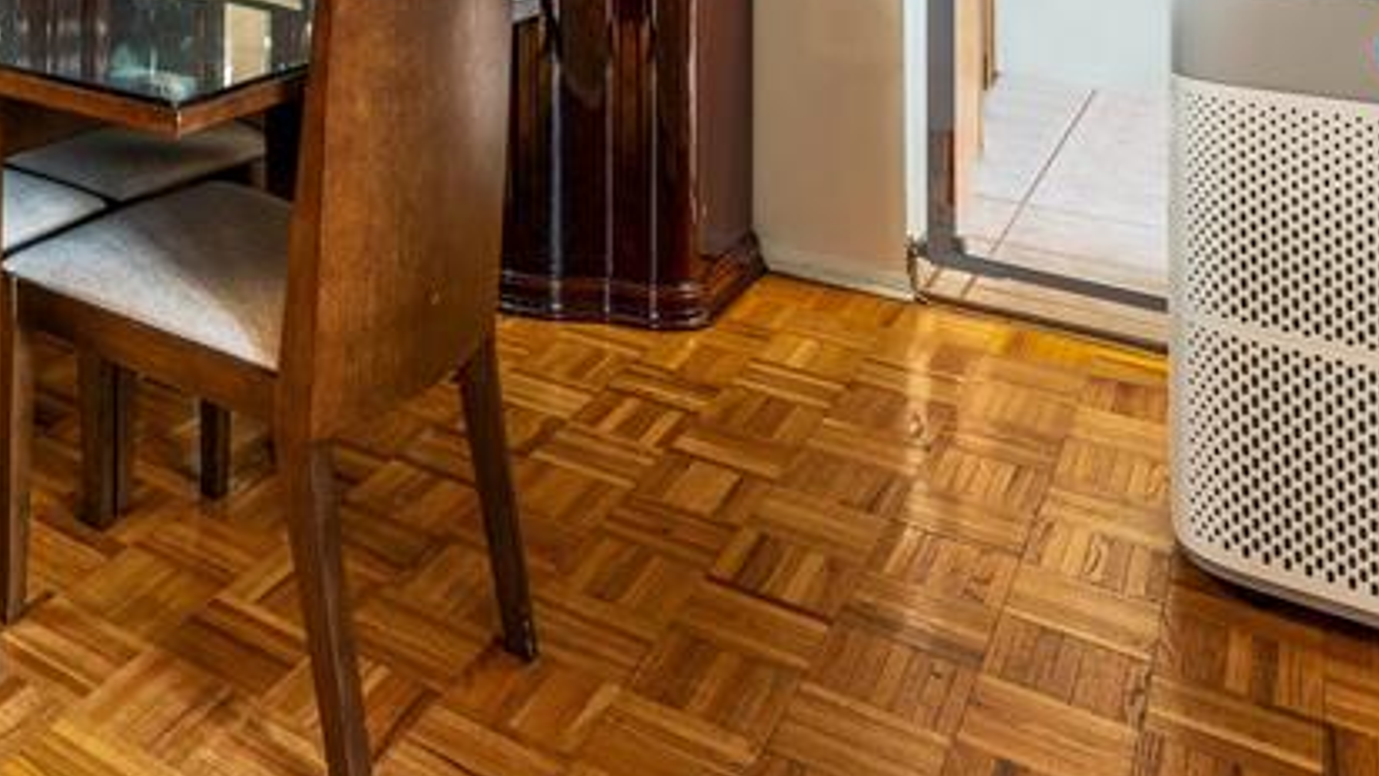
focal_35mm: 40
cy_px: -294
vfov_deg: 25.0
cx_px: 20
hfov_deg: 44.0
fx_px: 1445
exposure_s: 1/3
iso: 400
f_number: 8
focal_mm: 15.2
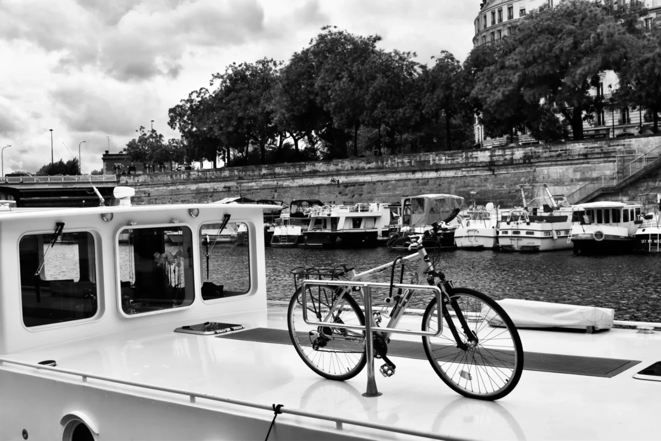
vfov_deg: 29.9
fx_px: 826
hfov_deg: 43.6
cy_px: 220
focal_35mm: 45
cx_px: 330
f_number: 10
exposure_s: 1/400
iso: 200
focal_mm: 30
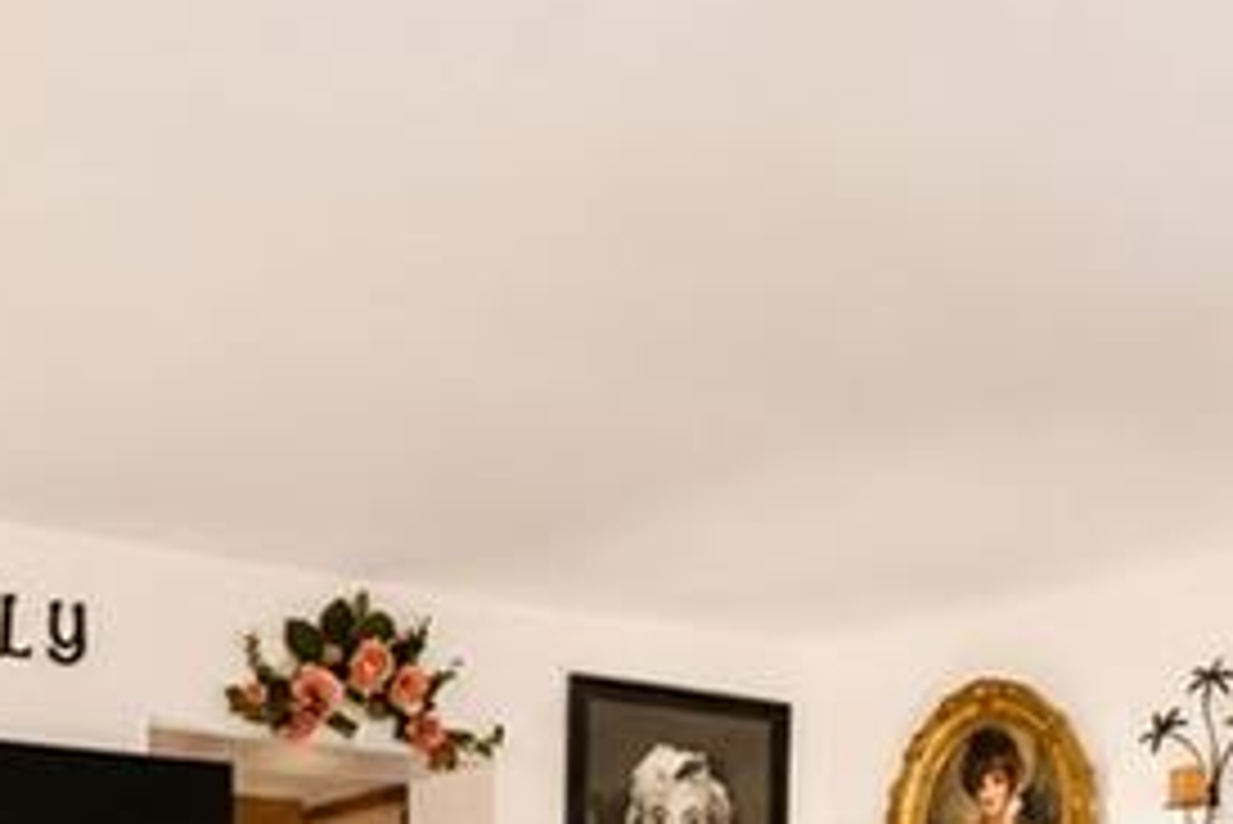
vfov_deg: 20.7
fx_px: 1919
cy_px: 1229
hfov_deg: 35.3
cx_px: 405
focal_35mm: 56
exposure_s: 1/40
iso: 1600
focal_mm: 10
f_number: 6.4
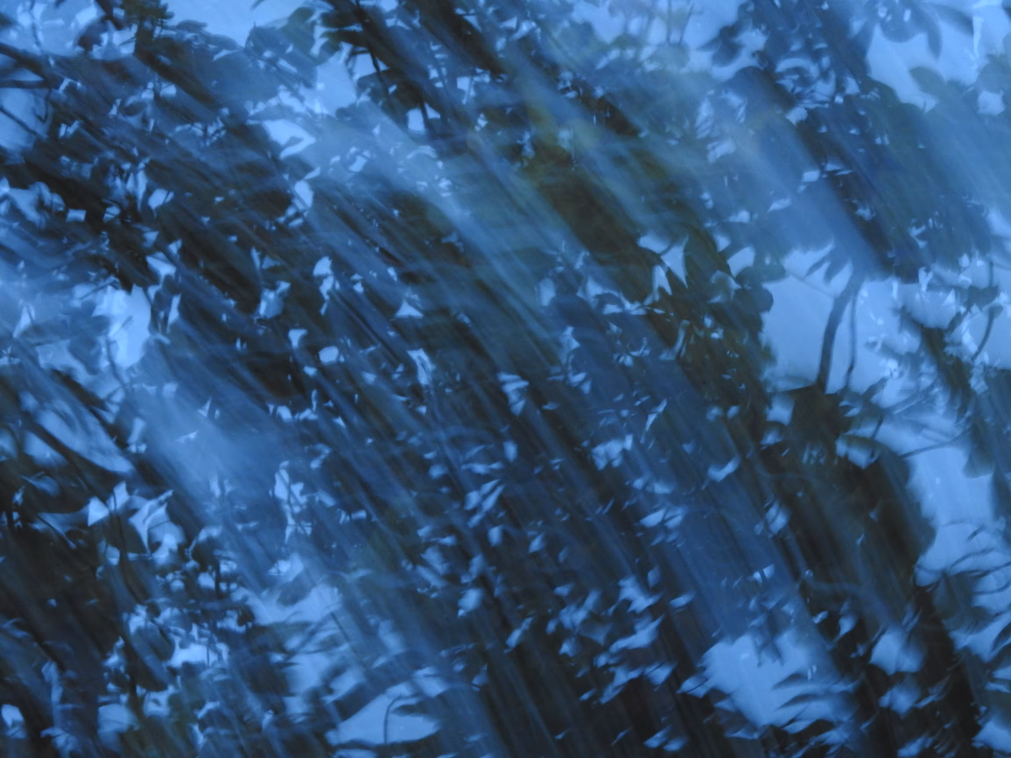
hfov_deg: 9.0
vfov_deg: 6.8
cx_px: 506
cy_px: 379
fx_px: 6425
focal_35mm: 220
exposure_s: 1
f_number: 5.3
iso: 400
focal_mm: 39.4
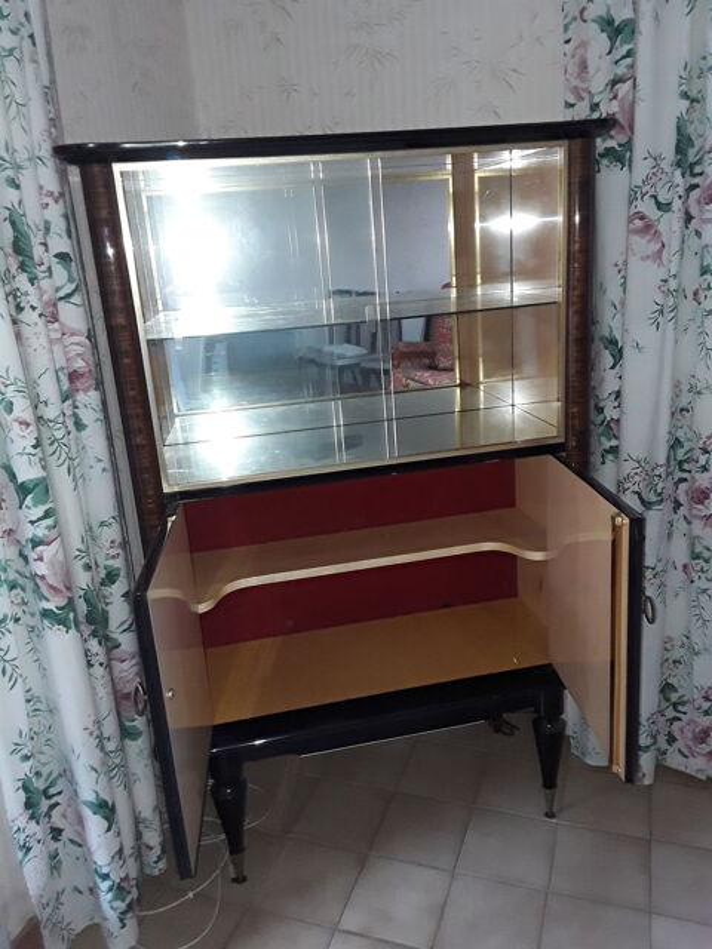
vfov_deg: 65.3
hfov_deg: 51.4
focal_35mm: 27
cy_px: 474
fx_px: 740
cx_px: 356
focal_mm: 2.91
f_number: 1.9
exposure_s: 1/33
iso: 200
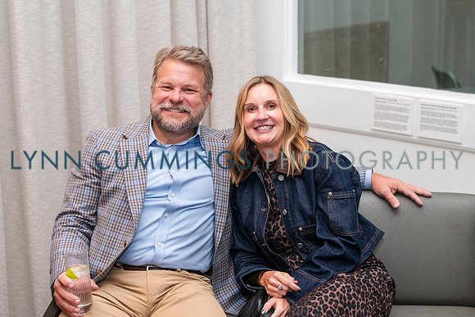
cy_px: 154
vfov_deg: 22.1
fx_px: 811
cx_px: 231
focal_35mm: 61
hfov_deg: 32.6
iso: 1250
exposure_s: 1/125
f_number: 4
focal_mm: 58
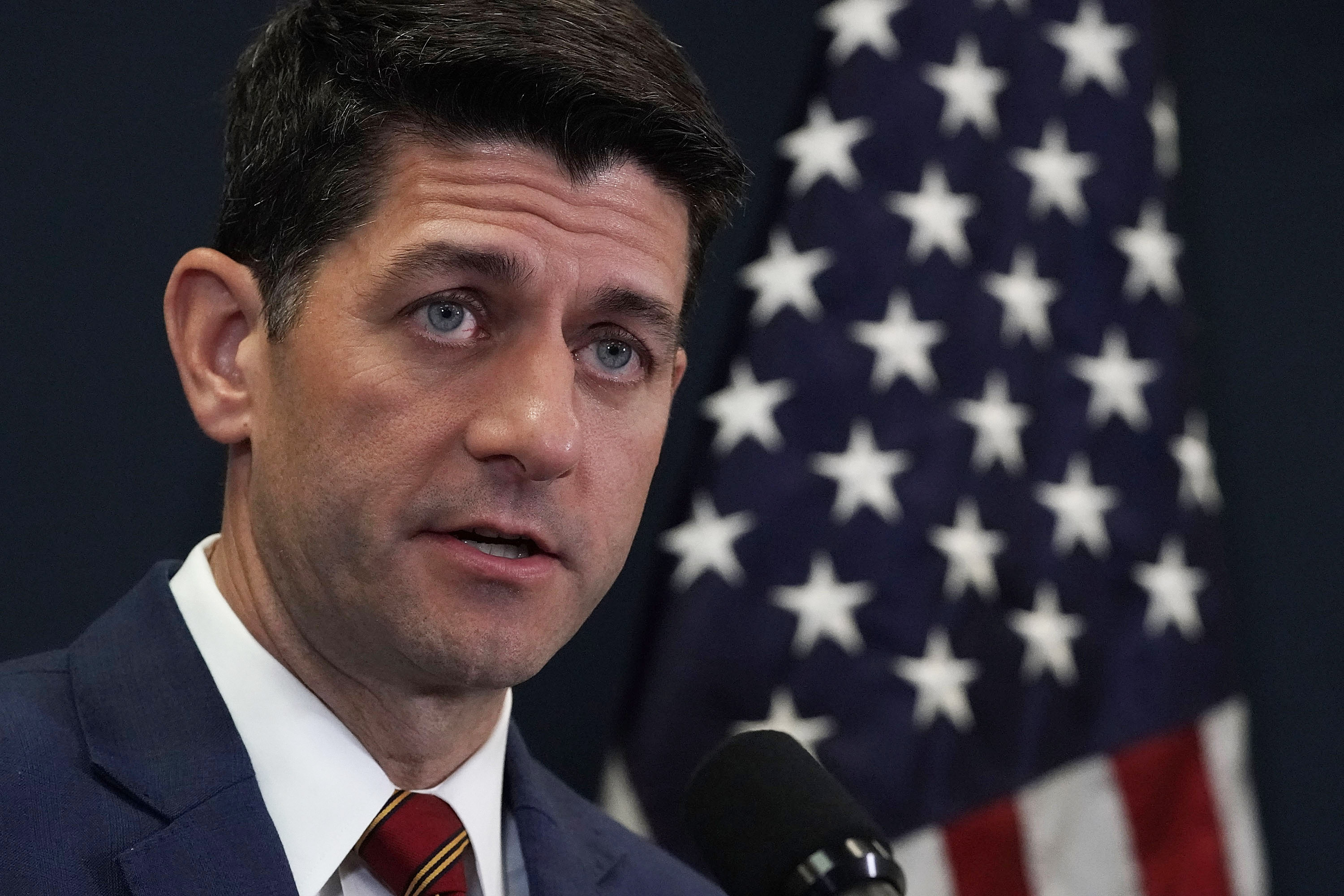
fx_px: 6981
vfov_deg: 7.3
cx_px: 672
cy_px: 448
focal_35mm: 187
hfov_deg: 11.0
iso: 10000
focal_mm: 187
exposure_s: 1/500
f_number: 7.1
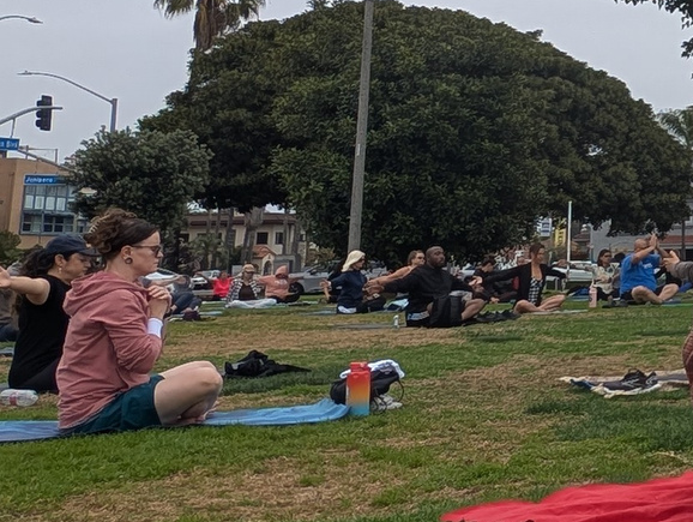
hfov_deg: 25.3
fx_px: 1183
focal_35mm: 59
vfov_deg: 24.2
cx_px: 1022
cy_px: 55
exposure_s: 1/2538
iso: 47
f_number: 1.95
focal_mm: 2.23
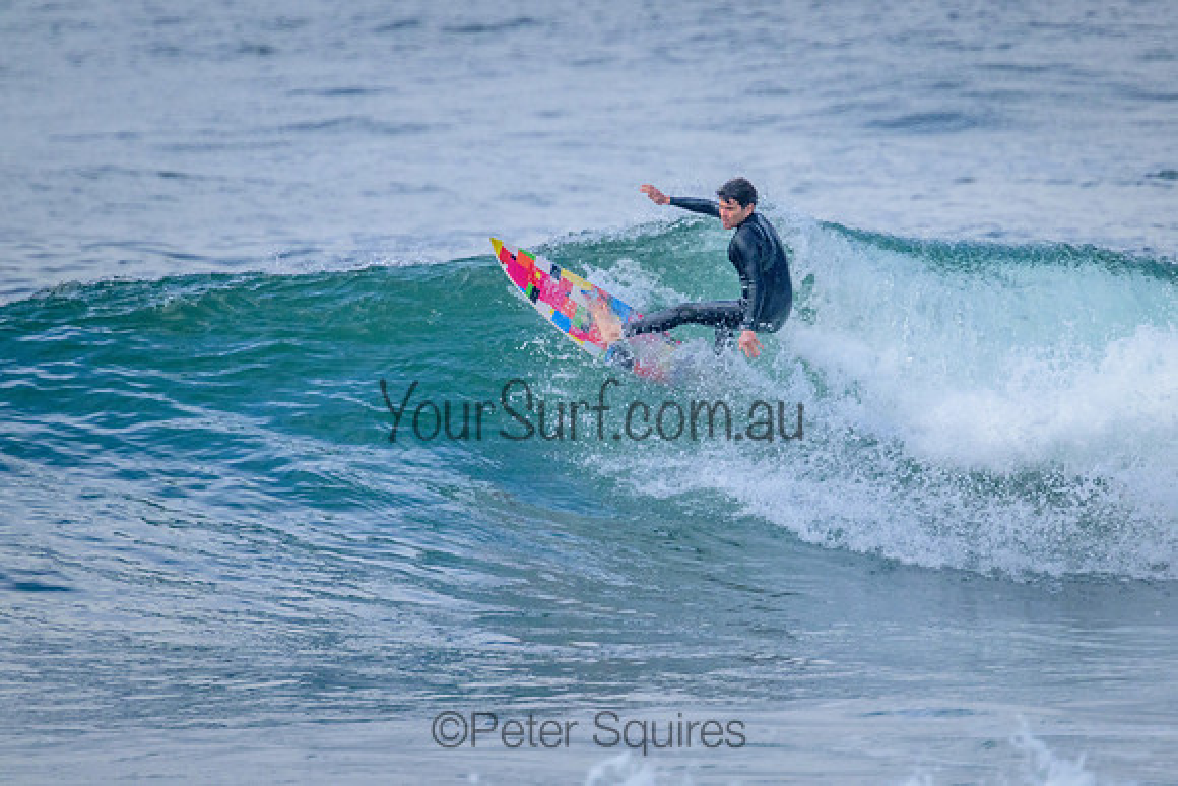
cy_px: 391
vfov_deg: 1.6
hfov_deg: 2.4
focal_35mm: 875
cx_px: 643
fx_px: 28635
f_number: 11
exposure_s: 1/1250
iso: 2800
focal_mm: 800
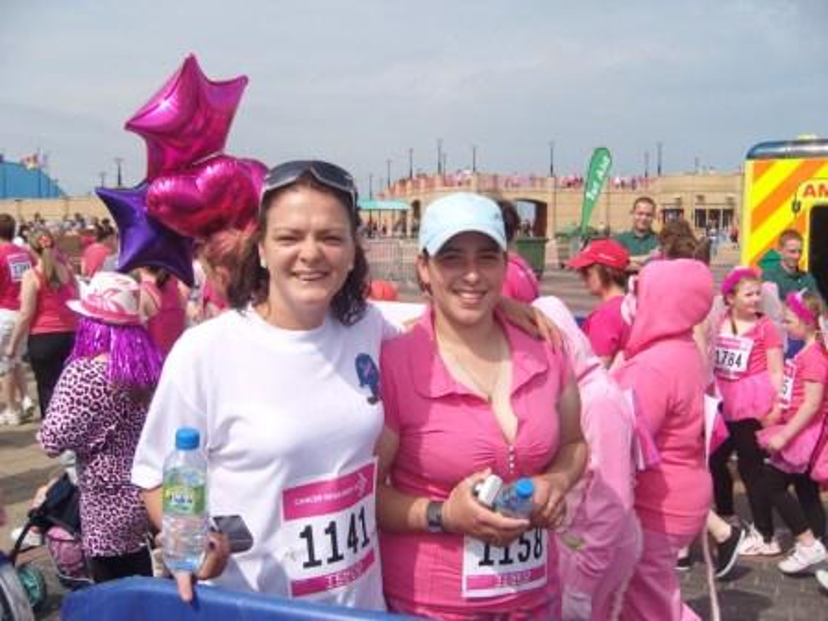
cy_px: 310
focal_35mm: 34
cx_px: 414
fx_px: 813
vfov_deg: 41.8
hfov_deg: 54.0
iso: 100
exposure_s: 1/400
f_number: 7
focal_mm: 7.3
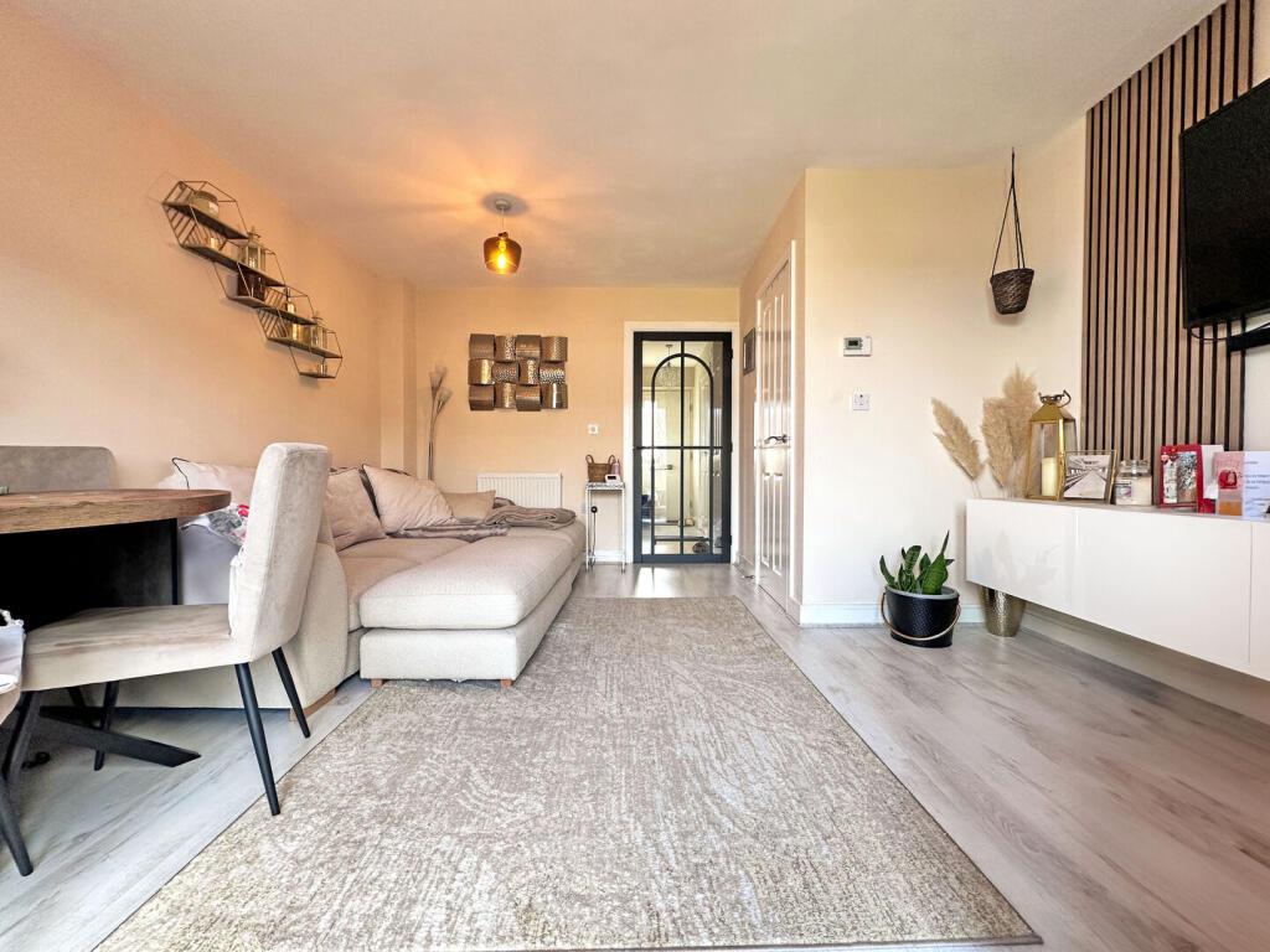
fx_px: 514
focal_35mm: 14
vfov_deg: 85.7
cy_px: 476
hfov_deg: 102.1
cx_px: 635
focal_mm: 2.22
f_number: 2.2
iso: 125
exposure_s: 1/99
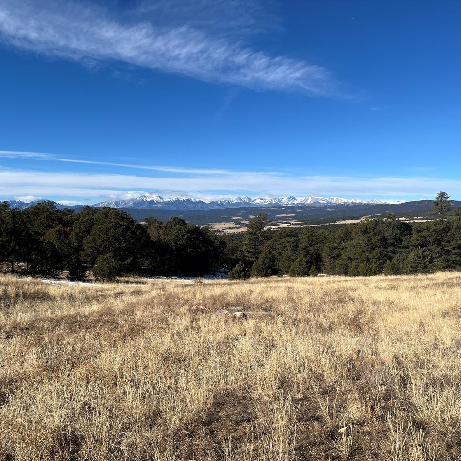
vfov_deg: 52.5
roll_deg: +0.5
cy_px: 231
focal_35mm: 31
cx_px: 215
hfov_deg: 52.5
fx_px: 467
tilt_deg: -2.6
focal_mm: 5.1
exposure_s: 1/4651
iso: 50
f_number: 1.6
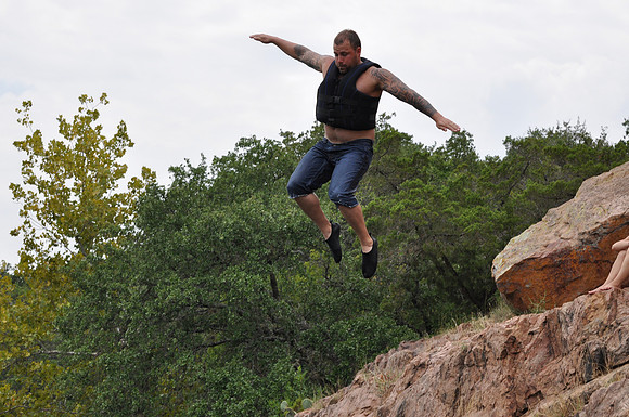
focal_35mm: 98
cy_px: 208
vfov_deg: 14.0
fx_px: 1701
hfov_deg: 20.9
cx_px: 314
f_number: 8
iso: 640
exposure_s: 1/2000
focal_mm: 65
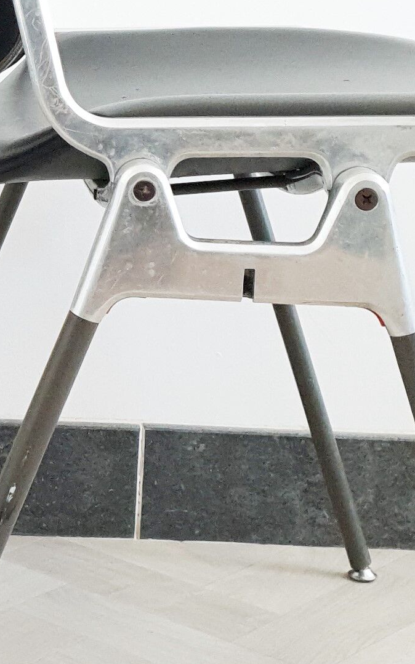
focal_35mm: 103
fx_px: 1865
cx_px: -179
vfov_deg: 20.0
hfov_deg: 12.2
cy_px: 159
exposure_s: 1/54
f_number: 1.5
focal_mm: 4.3
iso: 200
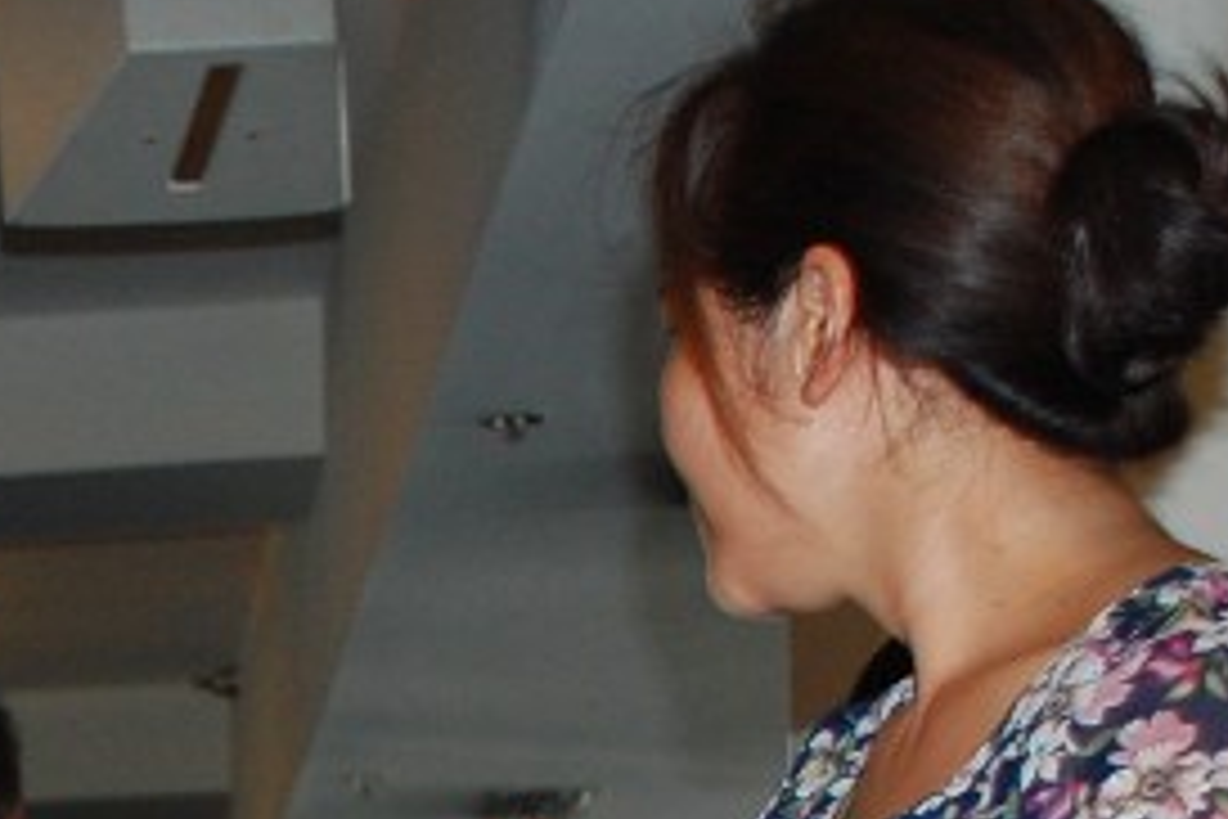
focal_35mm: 157
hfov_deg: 12.3
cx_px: -787
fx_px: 5355
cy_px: 1456
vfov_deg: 8.4
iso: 400
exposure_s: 1/60
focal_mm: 28
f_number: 4
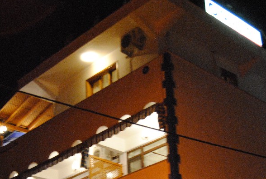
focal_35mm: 75
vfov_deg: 17.6
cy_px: 192
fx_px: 556
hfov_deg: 26.8
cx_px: 93
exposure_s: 1/10
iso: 1600
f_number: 3.8
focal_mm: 23
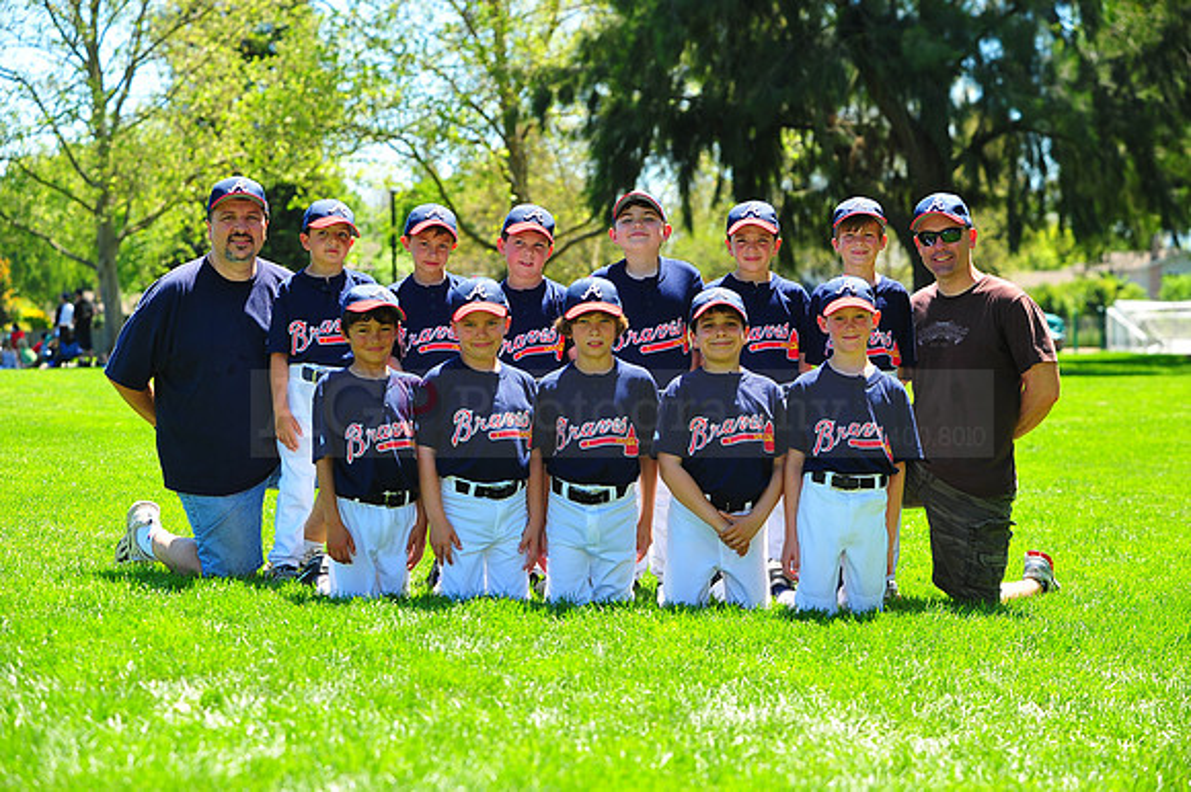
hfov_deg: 22.2
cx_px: 596
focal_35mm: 92
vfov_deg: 14.8
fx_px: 3042
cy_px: 396
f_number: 5
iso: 200
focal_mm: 92
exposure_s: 1/400
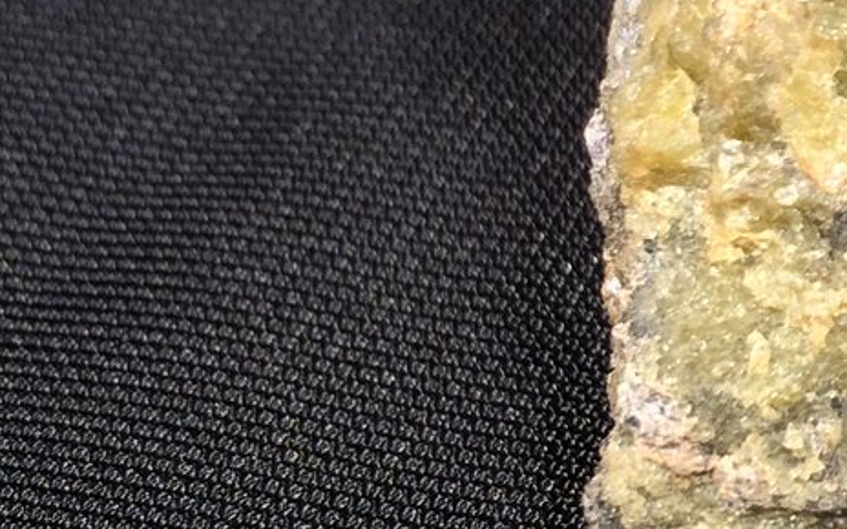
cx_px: 1413
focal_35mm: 106
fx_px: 2447
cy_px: -179
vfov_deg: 12.0
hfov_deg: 17.0
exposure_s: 1/60
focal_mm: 4.15
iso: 32
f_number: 2.2
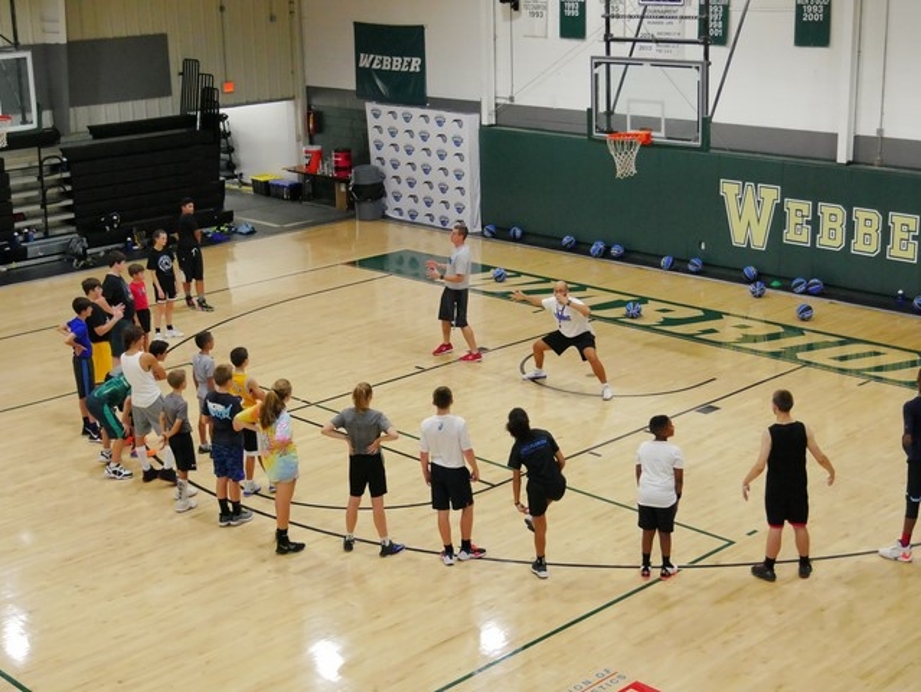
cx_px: 460
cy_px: 346
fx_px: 1491
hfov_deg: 34.3
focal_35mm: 56
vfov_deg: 26.1
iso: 6400
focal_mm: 28
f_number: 4.5
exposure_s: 1/320
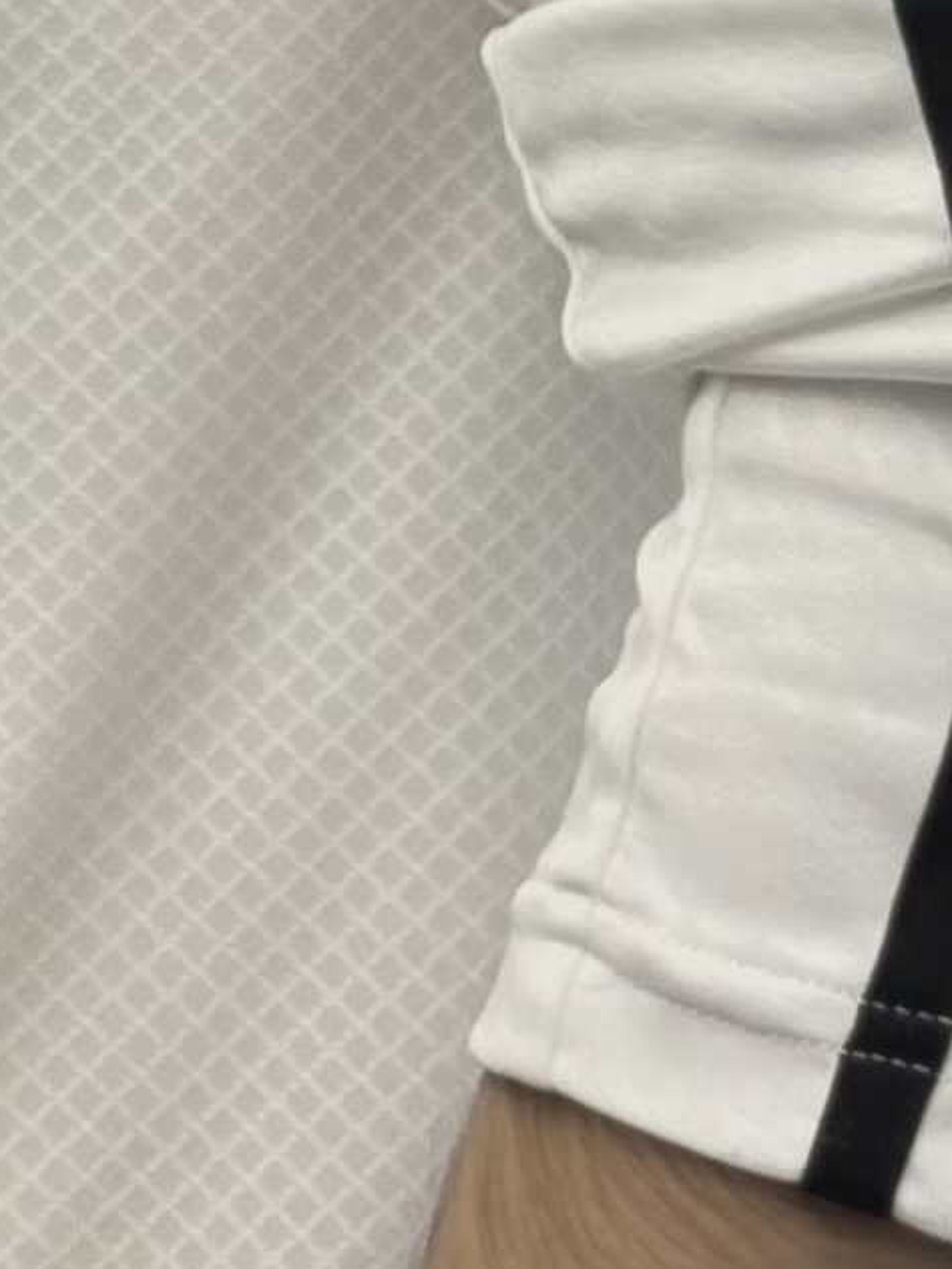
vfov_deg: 5.8
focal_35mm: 332
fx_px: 12174
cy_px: -1145
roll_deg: -0.3
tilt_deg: -5.1
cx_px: -1504
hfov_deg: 4.4
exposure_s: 1/241
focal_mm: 5.96
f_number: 1.6
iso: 64
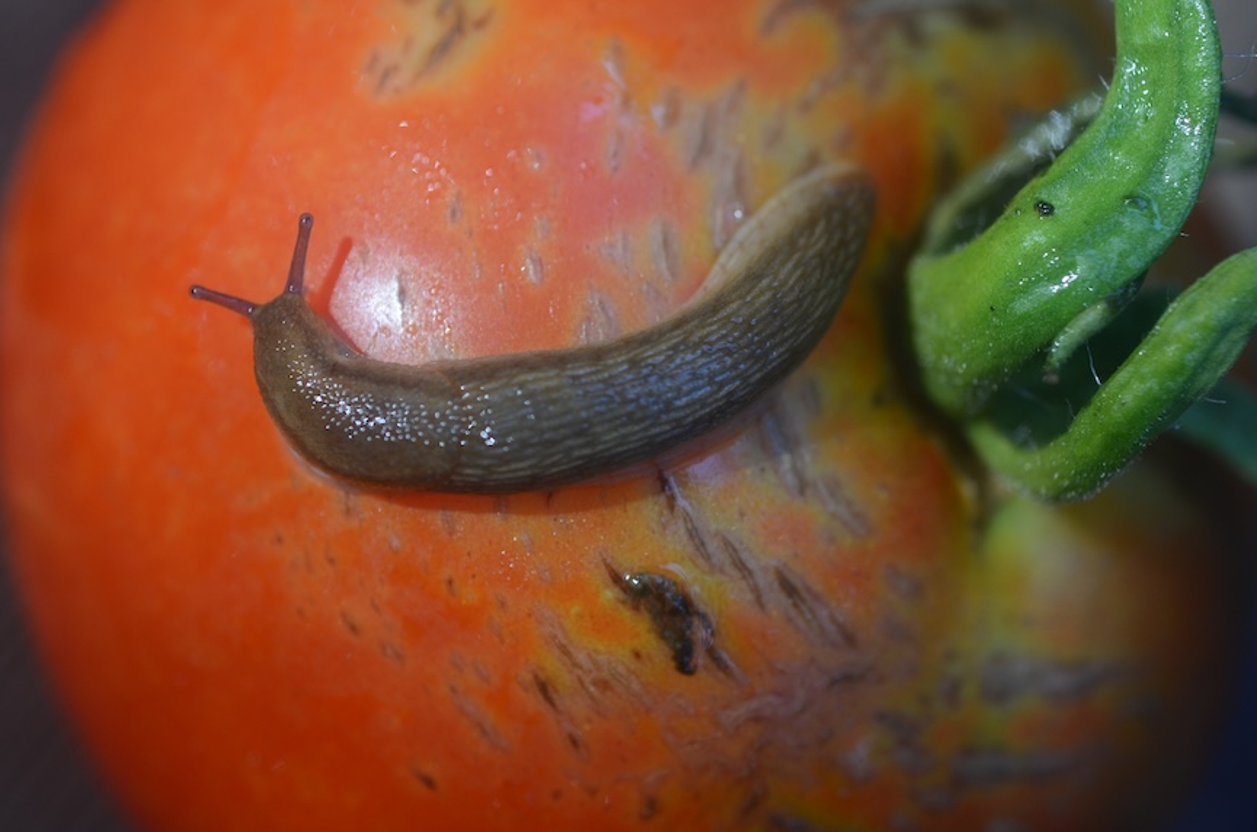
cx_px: 628
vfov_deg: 15.1
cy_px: 416
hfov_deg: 22.7
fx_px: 3136
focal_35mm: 90
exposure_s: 1/60
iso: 400
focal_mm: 60
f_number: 7.1
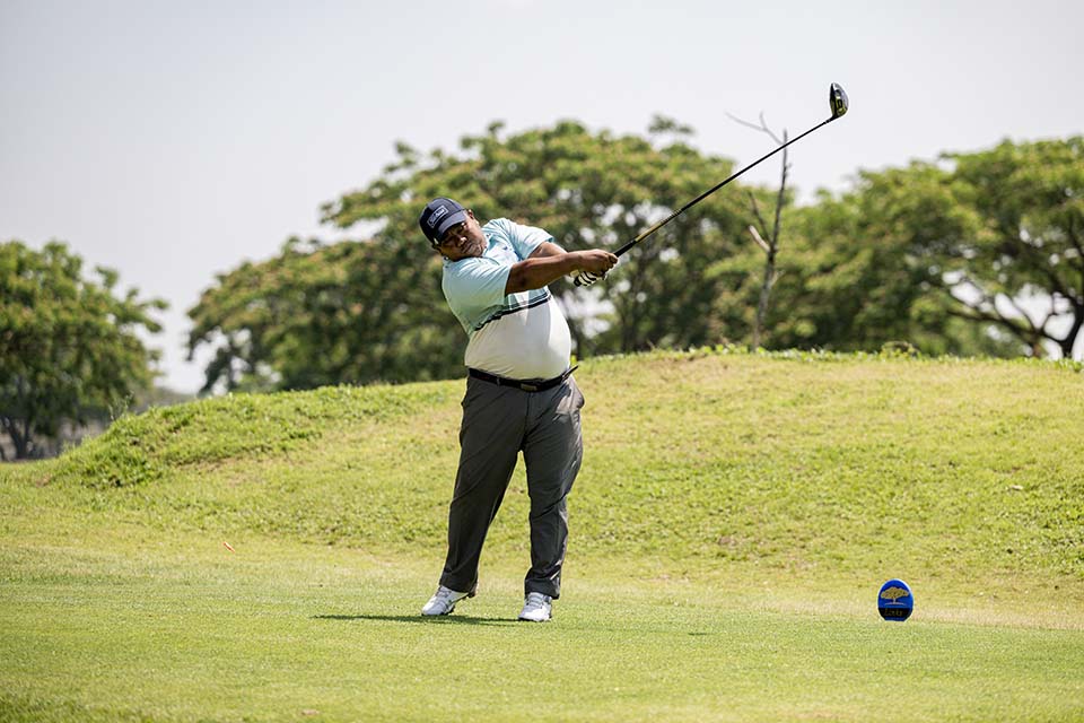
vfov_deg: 11.0
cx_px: 542
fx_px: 3764
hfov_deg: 16.4
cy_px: 362
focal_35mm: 125
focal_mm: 125
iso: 320
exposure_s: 1/3200
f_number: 3.2
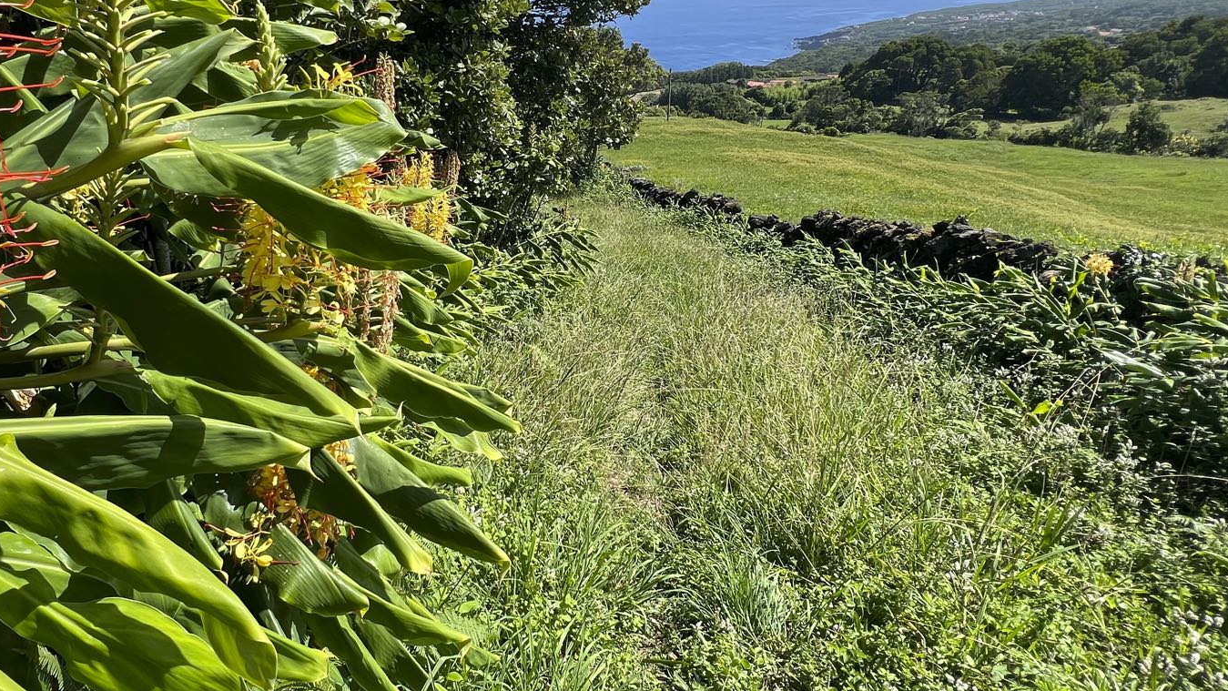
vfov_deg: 52.9
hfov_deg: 82.7
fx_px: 684
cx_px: 483
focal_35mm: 21
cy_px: 253
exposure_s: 1/943
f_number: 1.8
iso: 32
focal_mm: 1.57
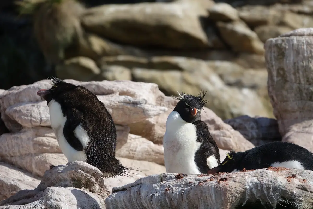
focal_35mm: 341
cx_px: 156
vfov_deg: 4.0
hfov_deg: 6.0
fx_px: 2965
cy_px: 104
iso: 100
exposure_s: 1/800
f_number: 4
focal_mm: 124.94
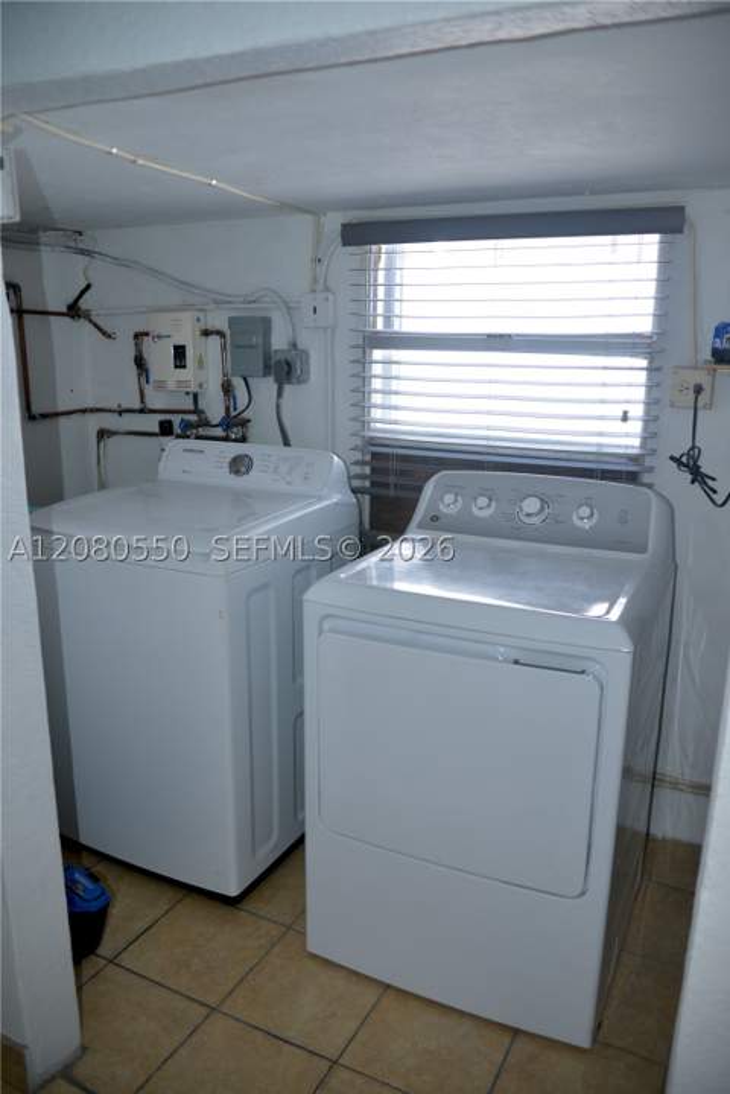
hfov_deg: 46.4
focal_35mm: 28
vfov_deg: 65.5
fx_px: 851
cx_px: 365
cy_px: 547
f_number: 3.5
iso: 125
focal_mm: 28
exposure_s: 1/100
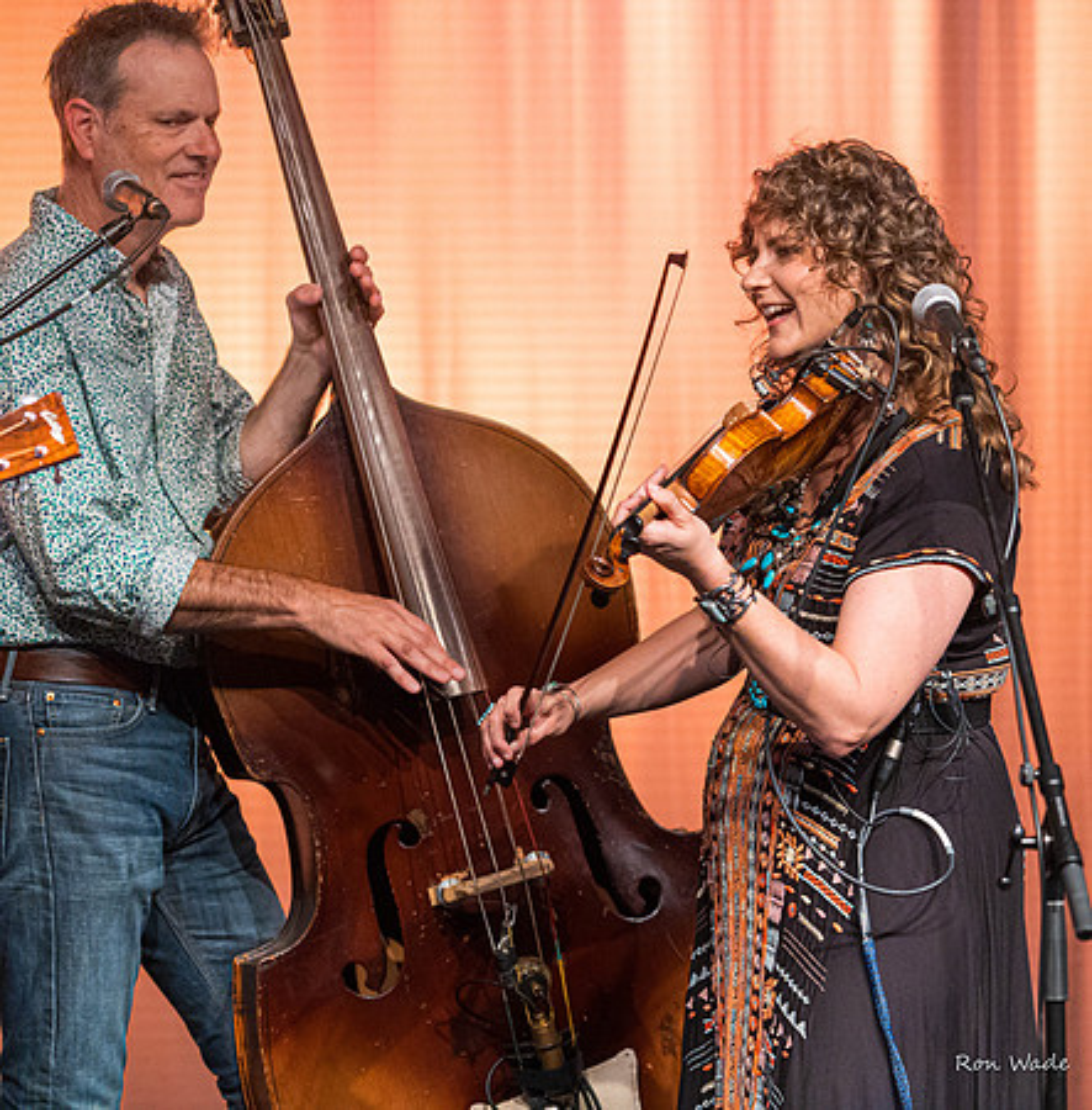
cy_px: 555
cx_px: 833
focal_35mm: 162
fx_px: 5826
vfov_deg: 10.9
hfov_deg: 10.7
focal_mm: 126
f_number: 4.5
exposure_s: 1/180
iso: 5000
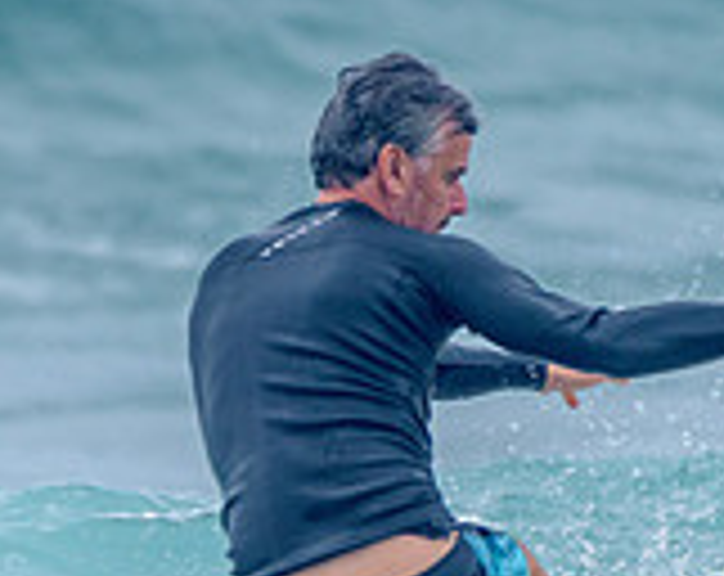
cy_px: 789
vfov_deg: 0.7
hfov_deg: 0.9
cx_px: 515
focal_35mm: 2078
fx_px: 44419
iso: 220
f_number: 5.6
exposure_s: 1/2000
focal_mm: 500
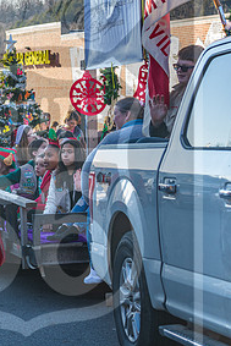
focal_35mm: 141
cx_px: -14
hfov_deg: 9.7
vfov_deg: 14.5
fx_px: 1355
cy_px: 138
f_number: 6.3
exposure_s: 1/320
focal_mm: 60
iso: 280
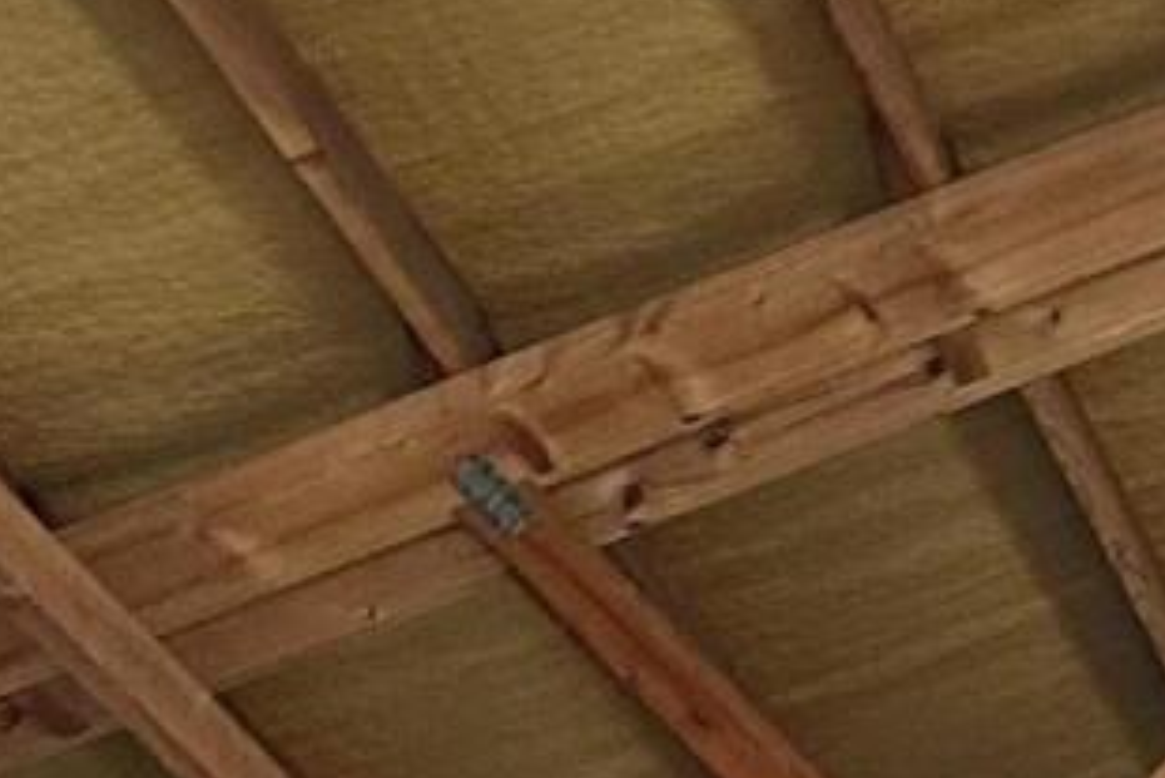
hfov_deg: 11.9
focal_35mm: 161
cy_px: 3492
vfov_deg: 6.3
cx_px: 1954
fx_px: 5212
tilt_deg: -6.5
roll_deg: -1.1
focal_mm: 6.86
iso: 250
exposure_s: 1/91
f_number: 1.78
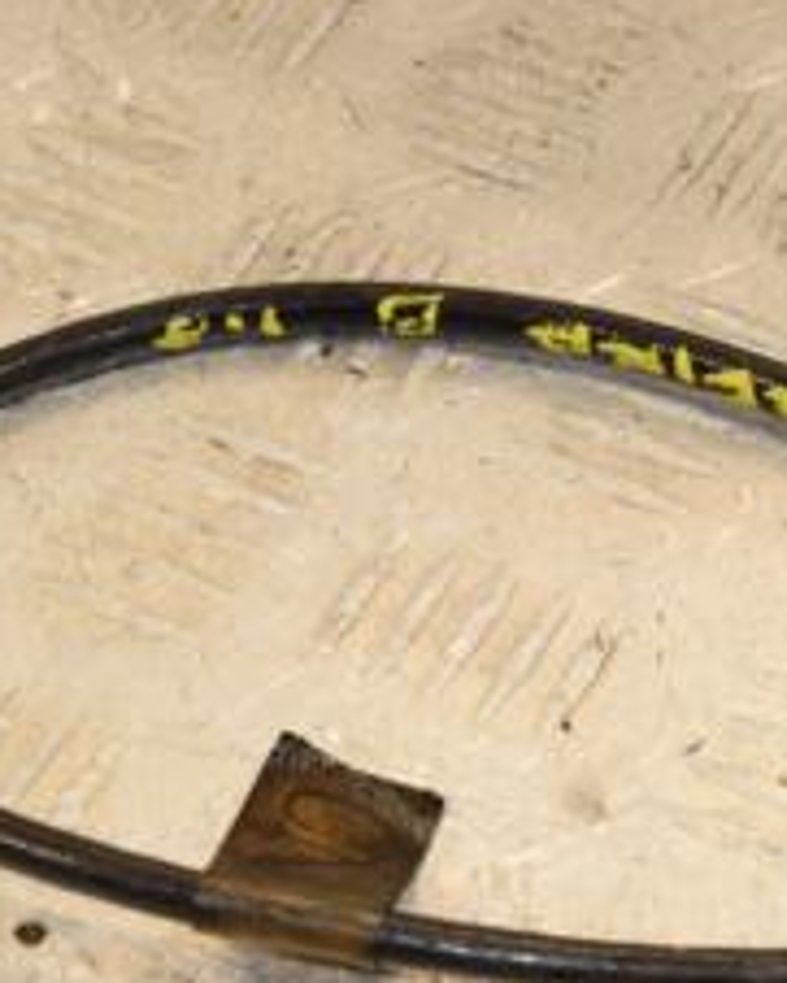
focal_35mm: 232
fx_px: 6750
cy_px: 548
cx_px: 670
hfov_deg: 6.7
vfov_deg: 8.3
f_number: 9
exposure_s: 1/200
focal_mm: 62
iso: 800
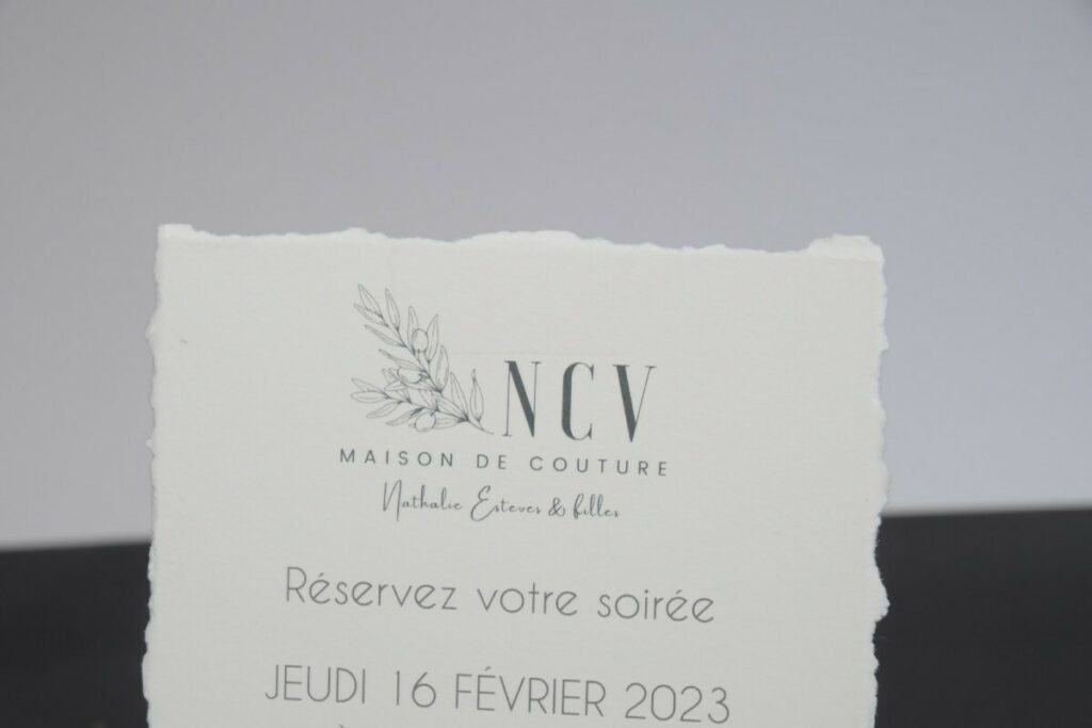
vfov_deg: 13.0
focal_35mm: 105
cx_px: 546
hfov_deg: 19.5
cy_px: 364
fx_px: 3185
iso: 800
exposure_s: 1/125
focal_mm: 70
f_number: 10
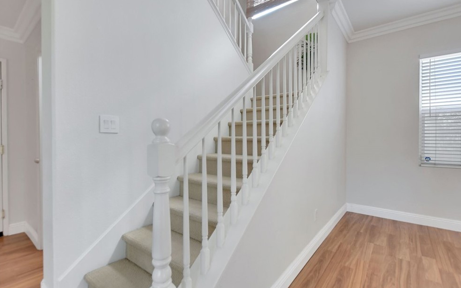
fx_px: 201
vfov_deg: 71.3
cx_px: 240
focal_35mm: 16
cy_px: 143
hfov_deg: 97.8
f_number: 4
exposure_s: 1/80
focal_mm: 10
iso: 1250
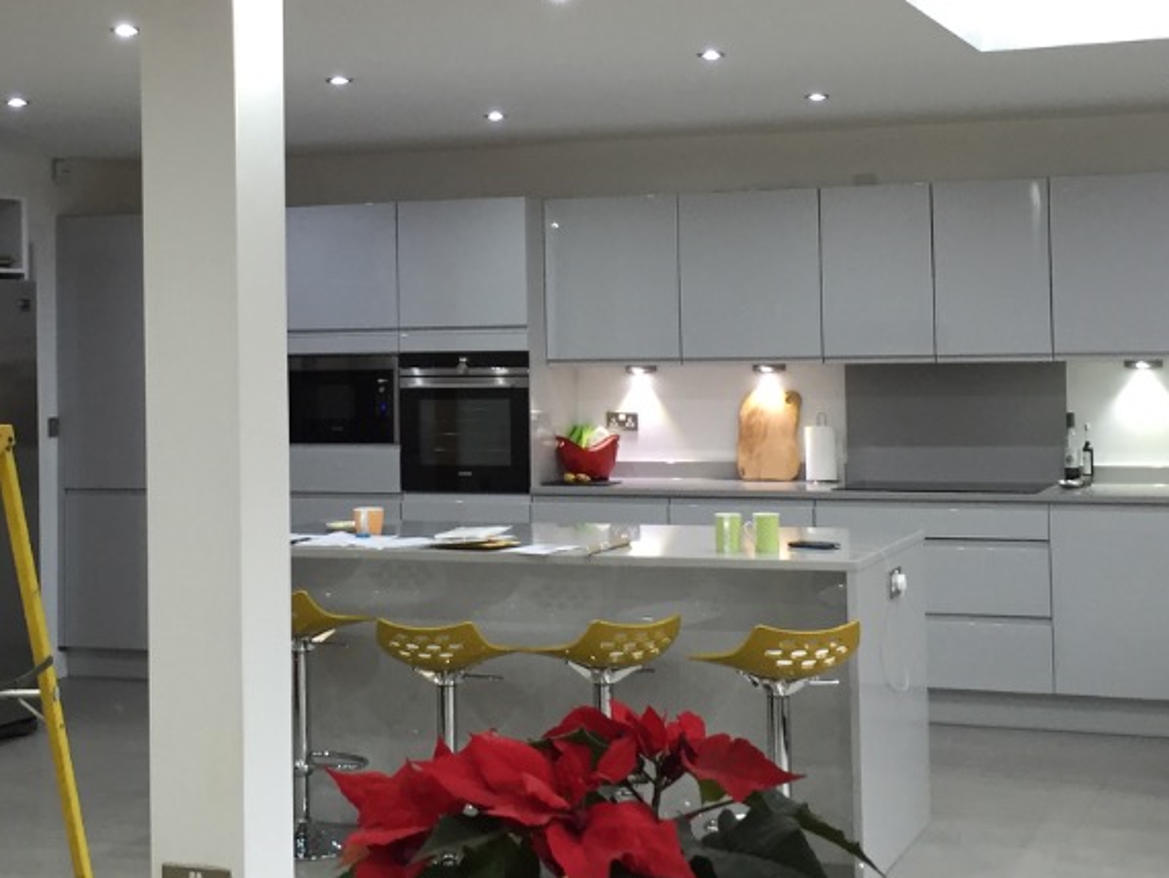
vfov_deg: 23.9
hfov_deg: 31.6
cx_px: 505
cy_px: 275
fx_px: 2061
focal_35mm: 61
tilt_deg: +3.1
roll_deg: +0.6
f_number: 2.2
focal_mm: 4.15
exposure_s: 1/33
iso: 100
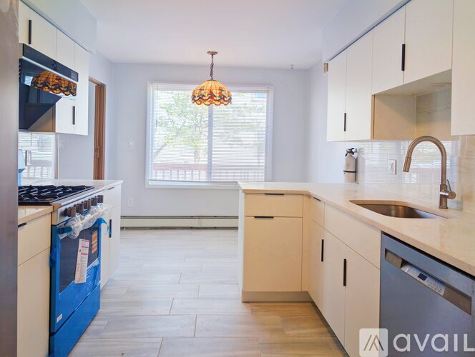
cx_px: 238
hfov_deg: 71.5
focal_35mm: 24
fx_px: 330
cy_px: 178
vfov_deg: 56.9
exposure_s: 1/220
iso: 22
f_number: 1.68
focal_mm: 6.9
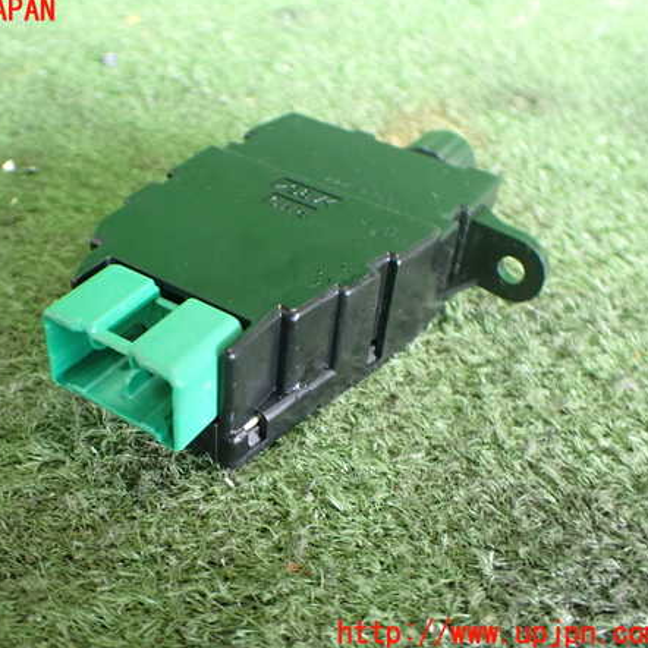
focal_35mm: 36
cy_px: 323
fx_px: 762
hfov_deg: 45.5
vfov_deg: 46.0
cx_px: 229
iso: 800
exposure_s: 1/80
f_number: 2.3
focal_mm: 5.4
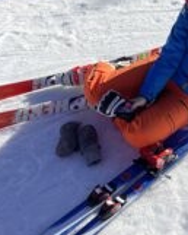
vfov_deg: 29.6
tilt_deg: -34.9
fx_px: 438
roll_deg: +2.0
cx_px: 236
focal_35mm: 63
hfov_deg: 22.1
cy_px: 63
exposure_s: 1/5814
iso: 32
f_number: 1.6
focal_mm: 4.2
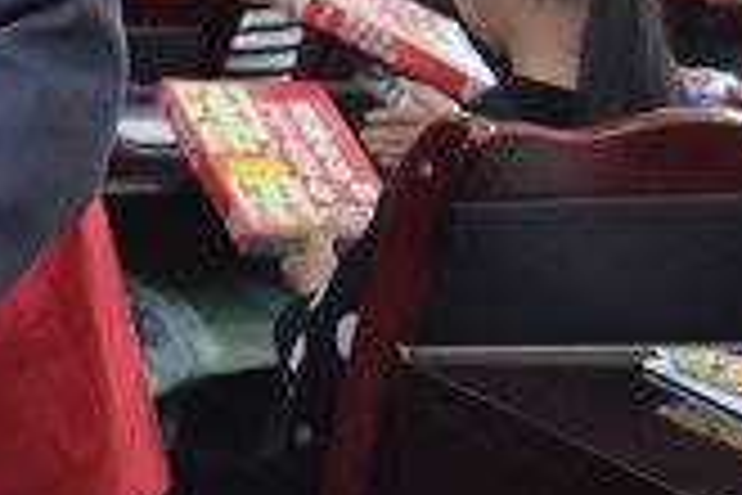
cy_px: -369
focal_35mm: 159
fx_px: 3277
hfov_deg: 11.9
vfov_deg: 8.3
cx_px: -598
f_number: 4
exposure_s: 1/160
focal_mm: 35
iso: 1250
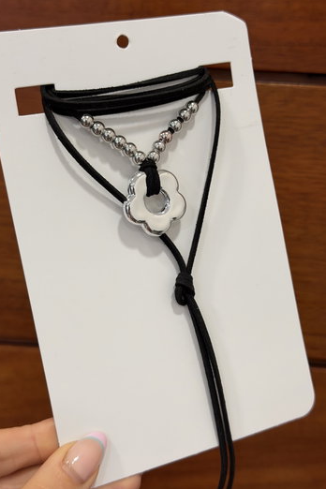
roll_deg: -2.9
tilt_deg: -11.3
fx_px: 693
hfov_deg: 26.5
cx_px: 151
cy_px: 241
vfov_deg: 38.9
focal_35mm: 51
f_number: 1.78
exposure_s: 1/50
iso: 64
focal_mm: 6.76
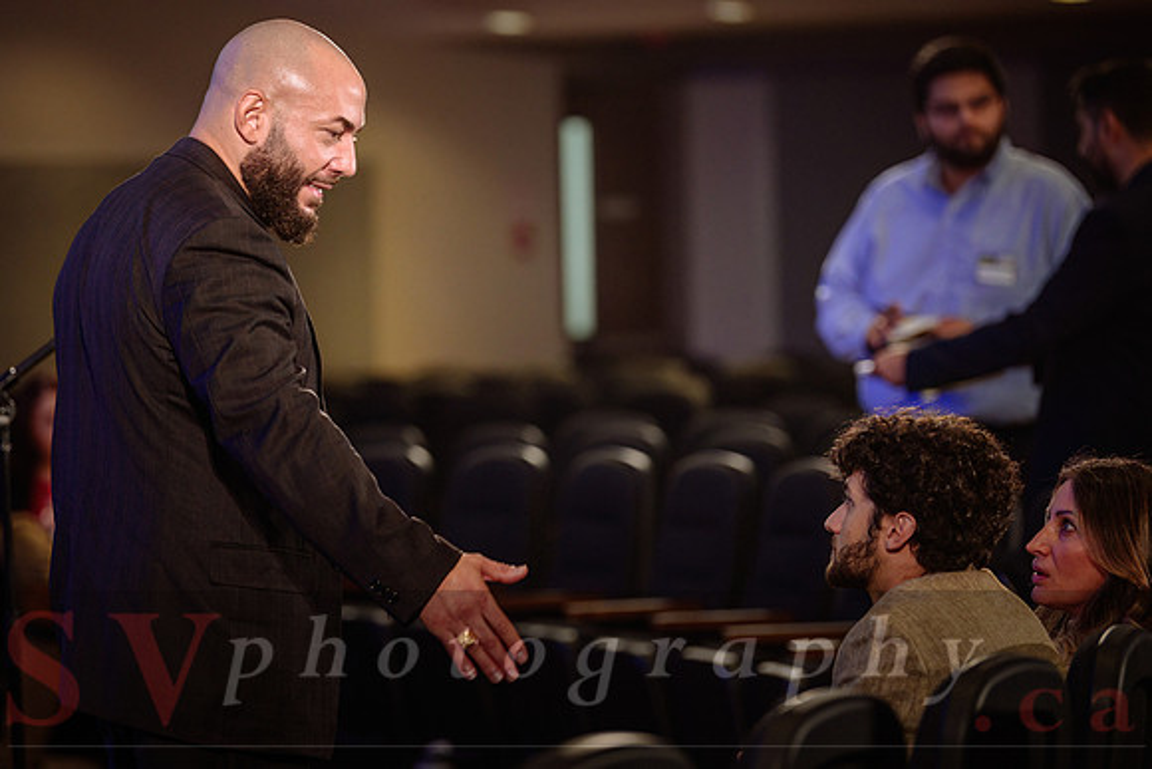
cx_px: 515
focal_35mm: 171
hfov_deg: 12.0
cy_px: 344
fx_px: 5482
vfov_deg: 8.0
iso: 2000
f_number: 2.8
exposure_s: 1/125
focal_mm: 155
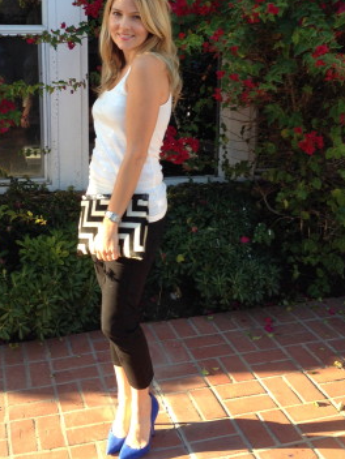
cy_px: 152
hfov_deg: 29.0
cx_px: 124
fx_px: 664
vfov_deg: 37.8
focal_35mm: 50
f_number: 2.4
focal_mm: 4.12
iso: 50
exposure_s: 1/148
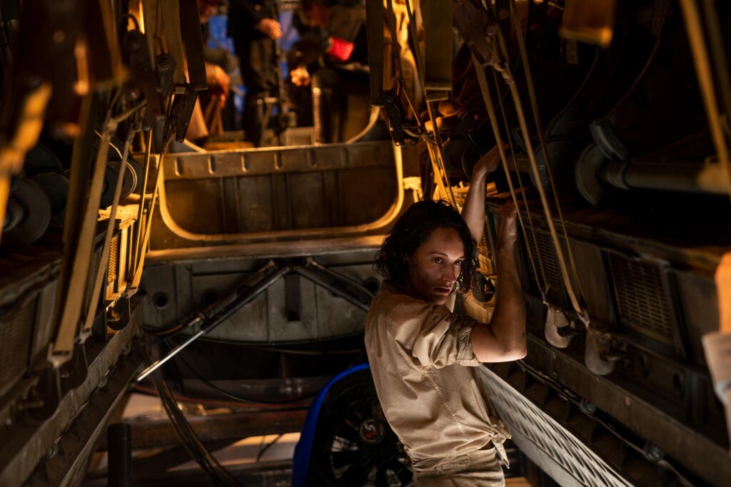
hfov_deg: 31.0
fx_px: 1320
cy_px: 244
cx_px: 366
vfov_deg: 20.9
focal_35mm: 65
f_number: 2.8
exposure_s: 1/100
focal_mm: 65
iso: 640
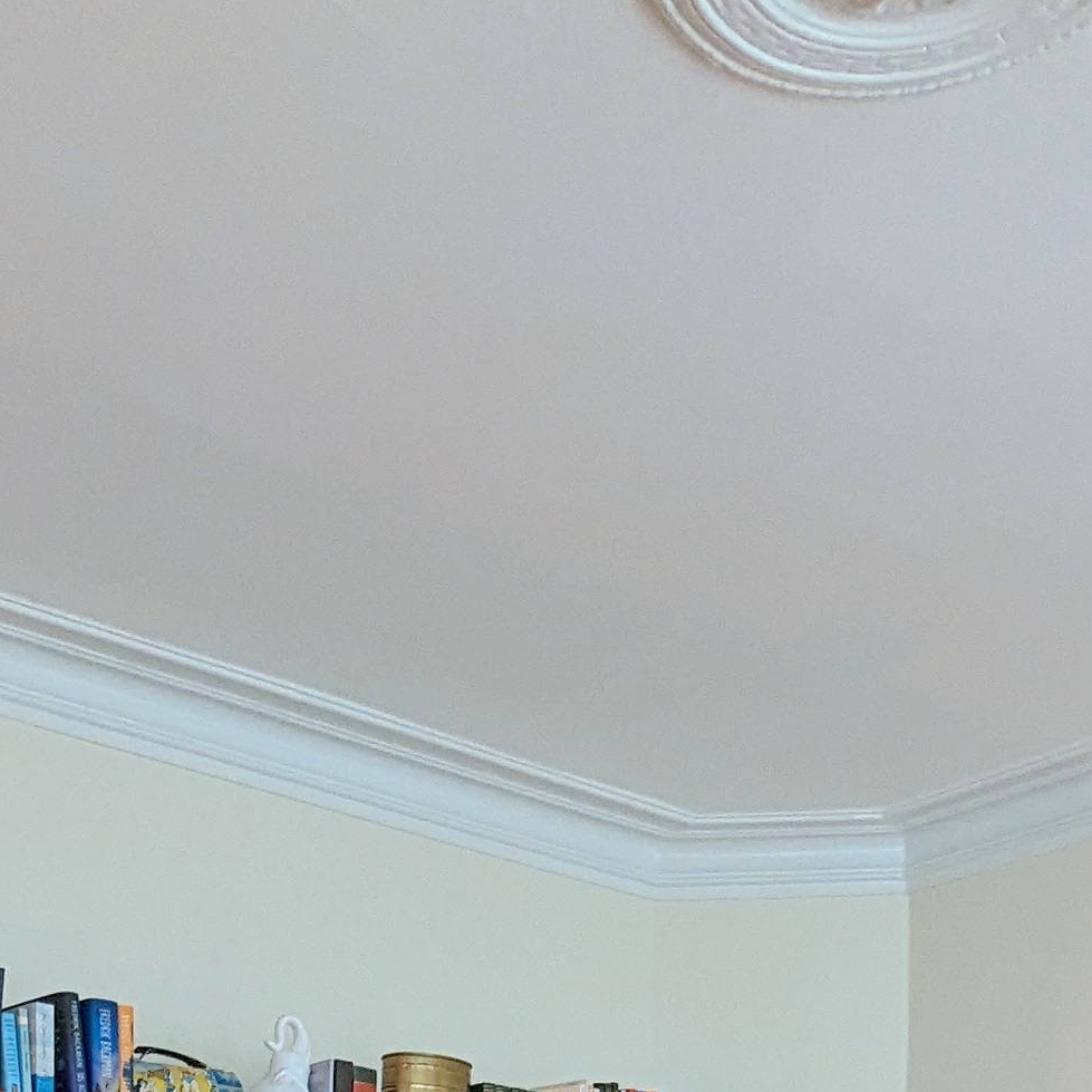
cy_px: 1563
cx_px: 341
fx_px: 2106
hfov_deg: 28.8
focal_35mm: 59
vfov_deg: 24.0
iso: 188
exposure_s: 1/23.8
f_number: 2.2
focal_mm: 2.35
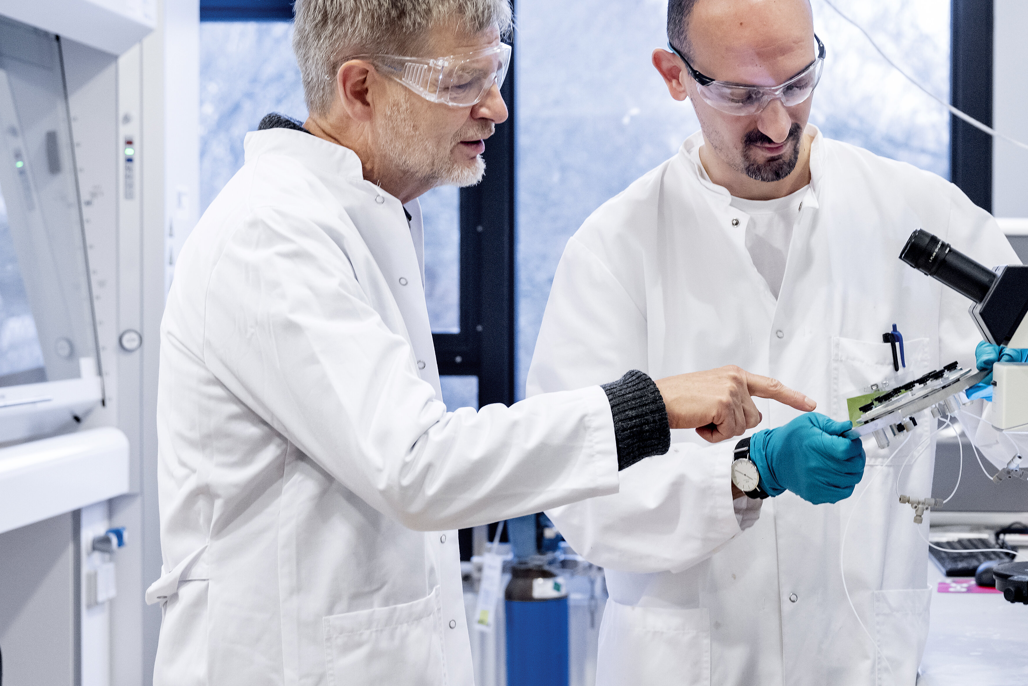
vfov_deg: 16.7
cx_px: 744
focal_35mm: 82
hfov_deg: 24.5
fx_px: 2341
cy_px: 358
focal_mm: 48
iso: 1600
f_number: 4
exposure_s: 1/100
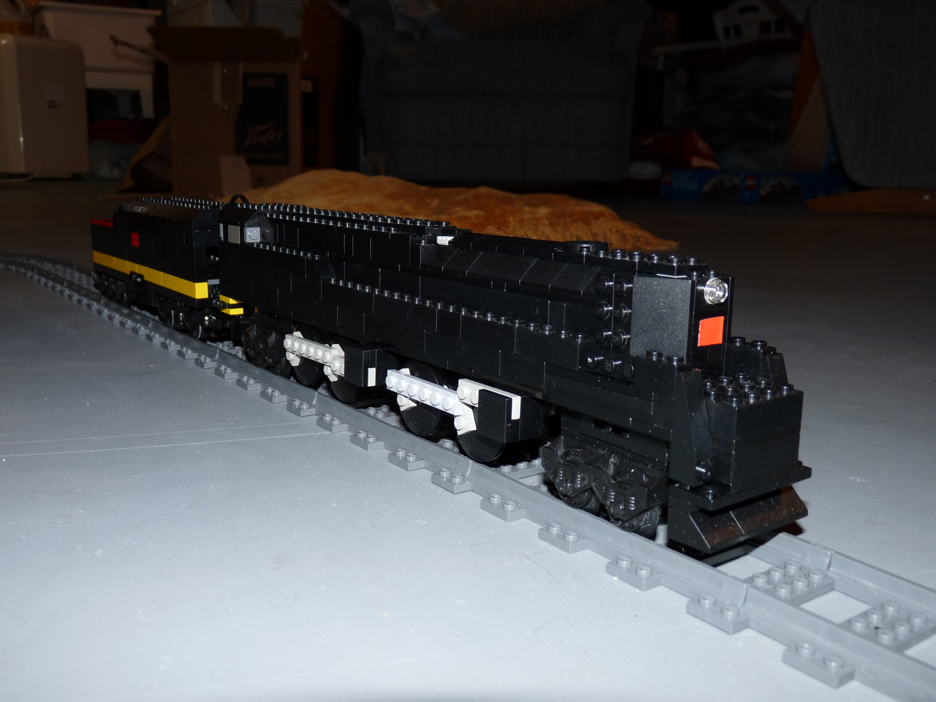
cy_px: 351
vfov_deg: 41.8
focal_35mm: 34
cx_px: 468
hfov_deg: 54.0
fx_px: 919
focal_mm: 6
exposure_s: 1/30
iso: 100
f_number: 3
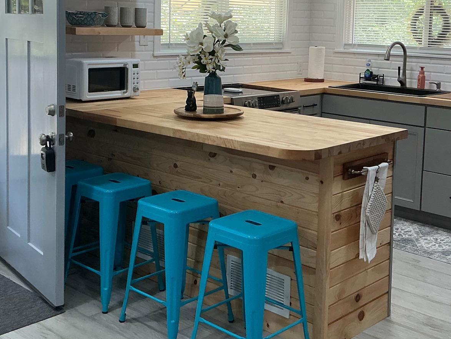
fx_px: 639
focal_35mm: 49
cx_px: 246
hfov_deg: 38.9
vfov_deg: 29.3
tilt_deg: -6.0
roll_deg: -1.7
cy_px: 91
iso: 64
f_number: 1.8
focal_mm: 3
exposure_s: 1/120
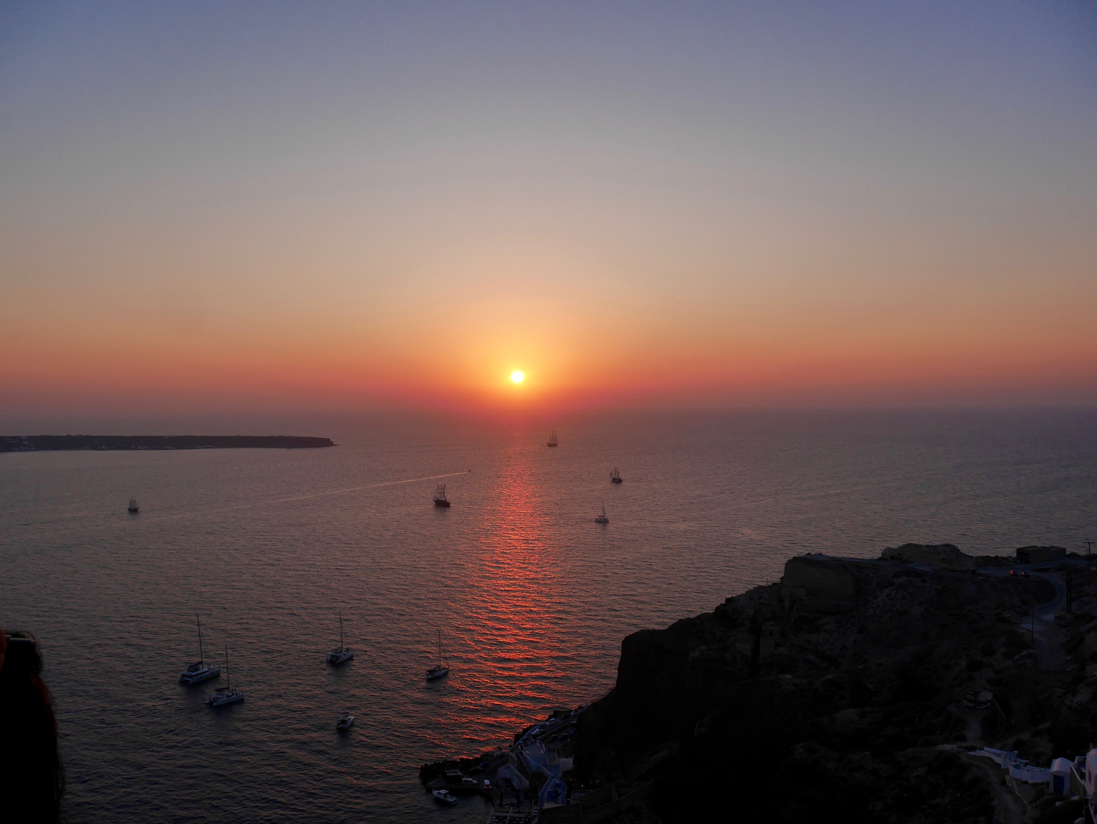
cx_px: 548
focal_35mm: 28
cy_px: 412
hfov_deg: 63.4
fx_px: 888
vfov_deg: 49.8
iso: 200
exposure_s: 1/400
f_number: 7.1
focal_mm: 14
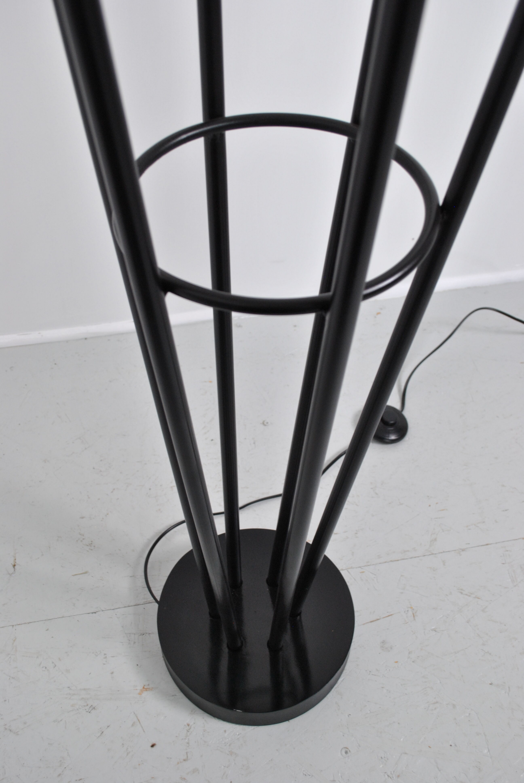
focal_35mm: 36
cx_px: 262
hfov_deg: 37.0
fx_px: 784
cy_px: 392
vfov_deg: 53.1
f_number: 5.6
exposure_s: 1/30
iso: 450
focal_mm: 24
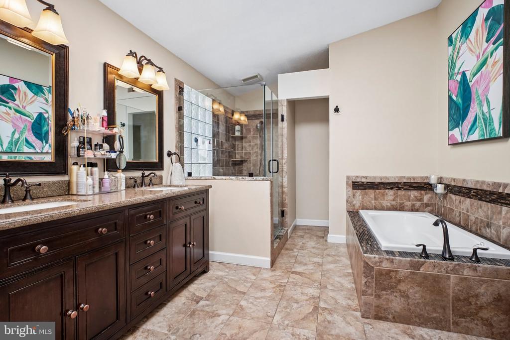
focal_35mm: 16
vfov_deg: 72.1
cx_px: 255
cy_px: 170
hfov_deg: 95.0
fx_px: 234
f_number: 8
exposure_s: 1/60
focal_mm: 11
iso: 500
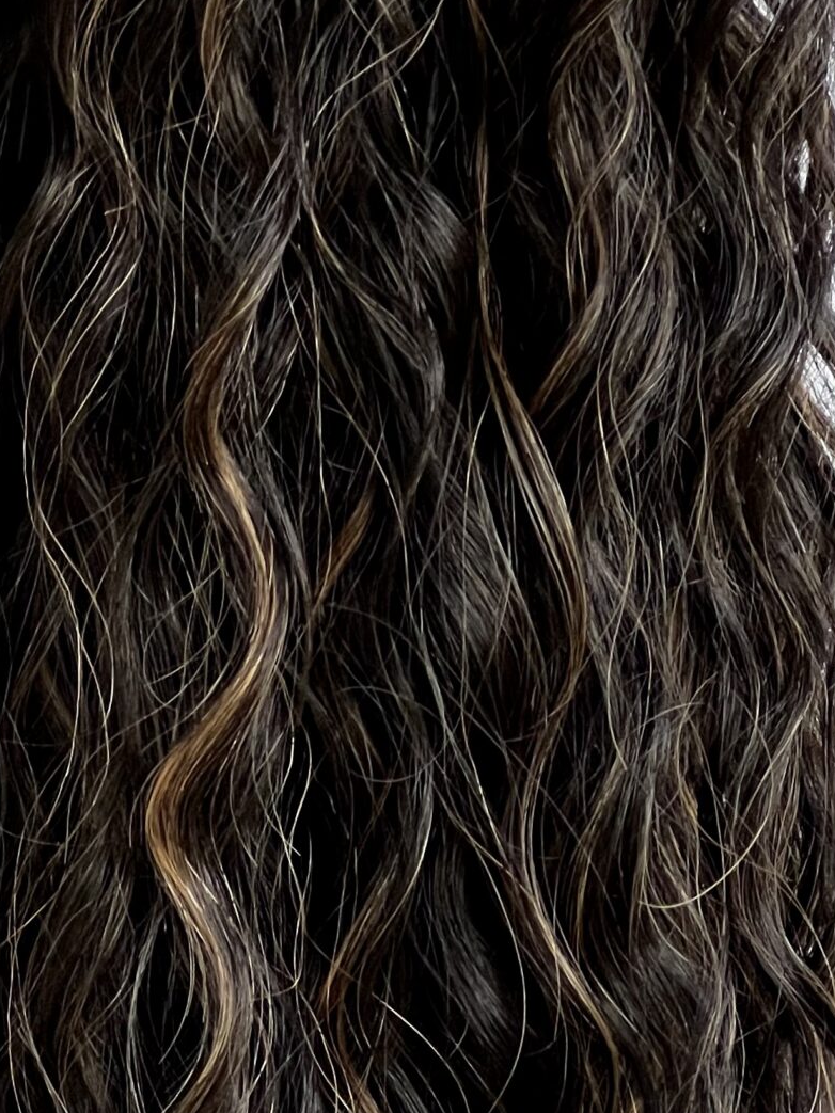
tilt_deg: -15.4
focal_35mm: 189
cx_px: 200
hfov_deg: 7.8
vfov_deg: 10.4
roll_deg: -0.5
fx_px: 6080
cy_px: 1003
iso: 160
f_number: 2.8
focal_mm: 9
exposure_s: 1/99
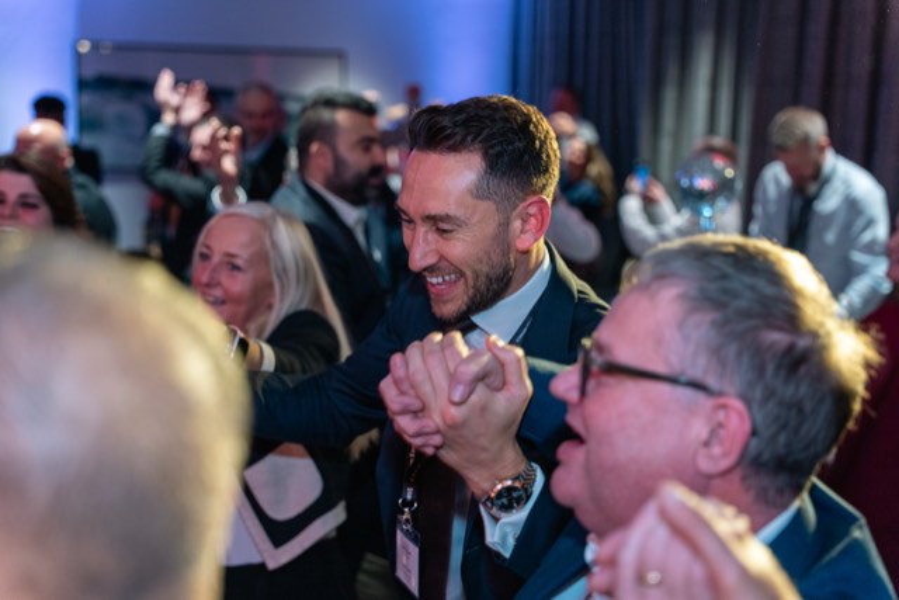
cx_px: 450
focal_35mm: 53
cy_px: 300
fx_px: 1321
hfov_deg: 37.6
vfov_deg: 25.6
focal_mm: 52.9
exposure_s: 1/200
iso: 800
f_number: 2.8
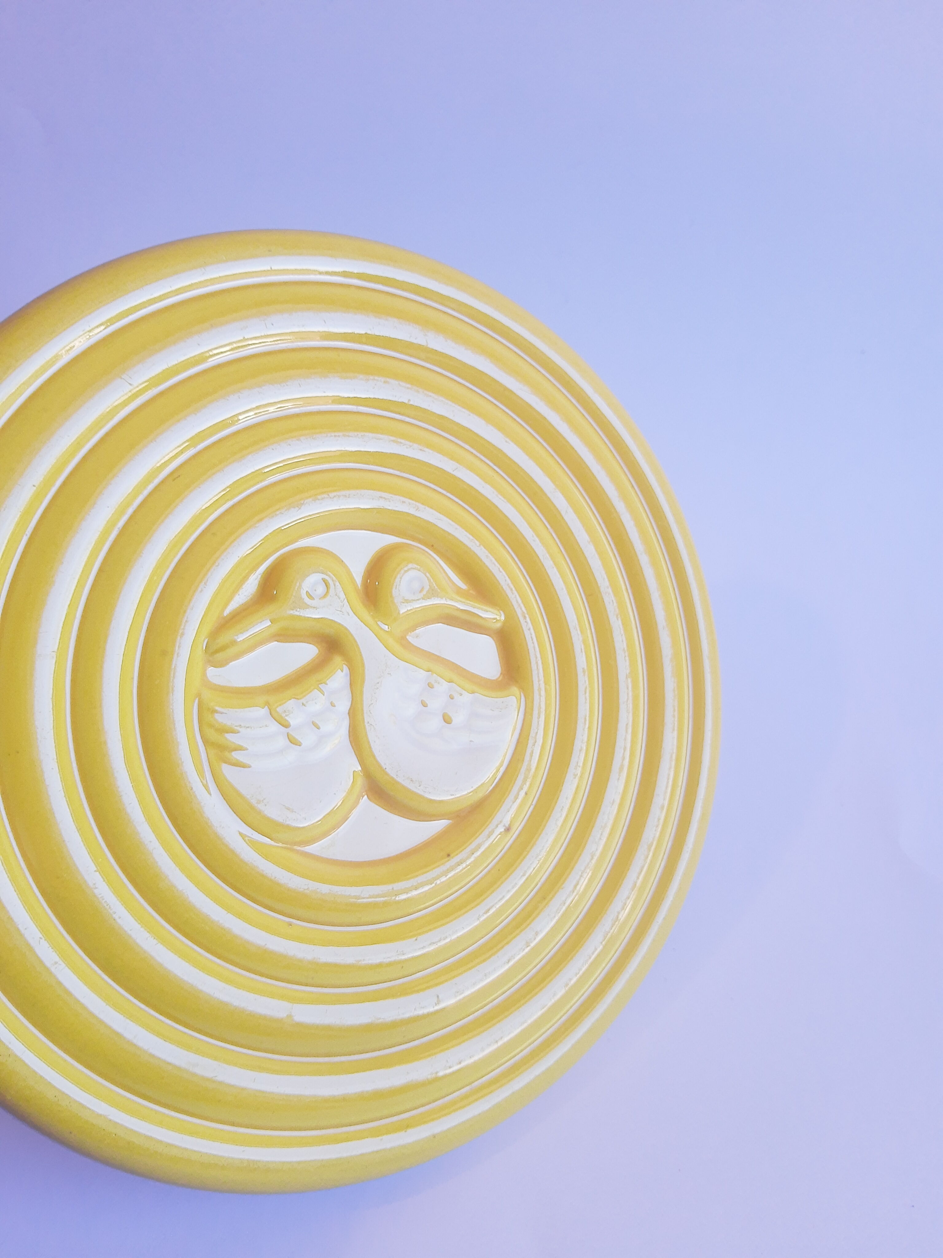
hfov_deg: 53.1
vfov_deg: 67.3
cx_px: 472
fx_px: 944
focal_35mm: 26
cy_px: 629
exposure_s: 1/100
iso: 72
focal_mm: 3.95
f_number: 1.8
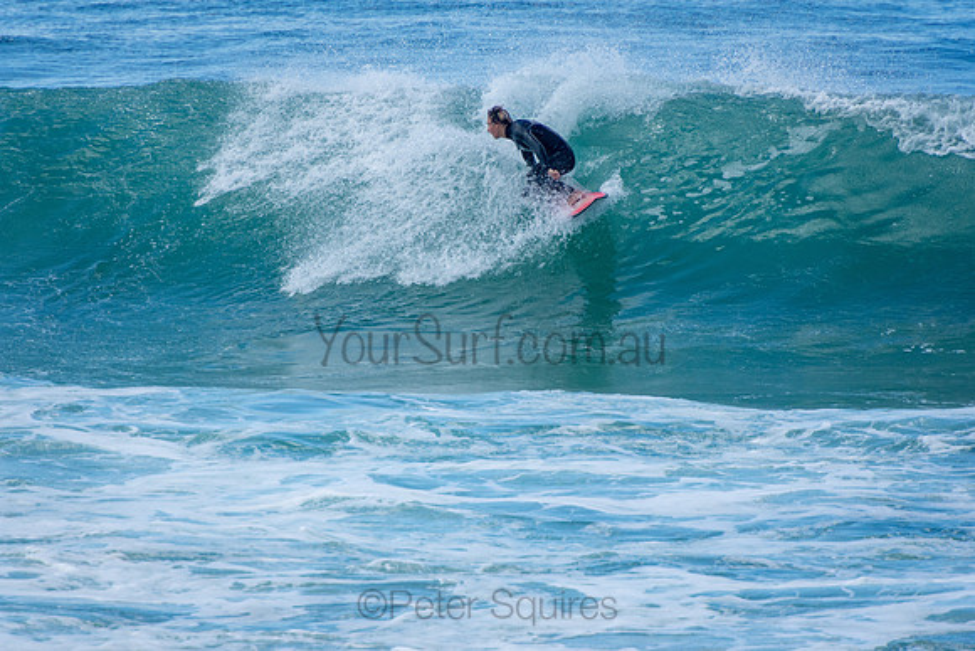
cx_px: 488
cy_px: 326
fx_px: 16253
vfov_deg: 2.3
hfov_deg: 3.4
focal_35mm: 600
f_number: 5.6
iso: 500
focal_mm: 400
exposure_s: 1/2000
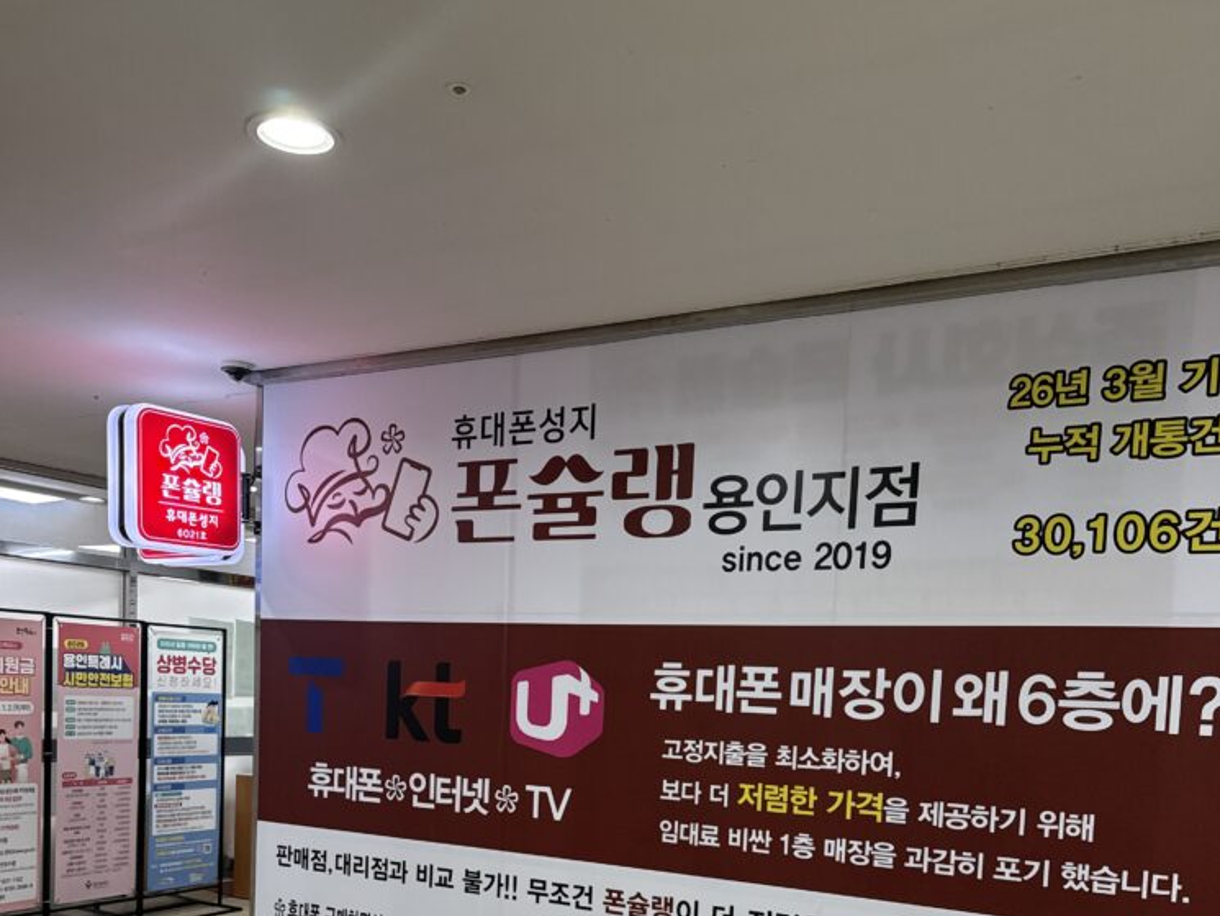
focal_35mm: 33
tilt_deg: -3.2
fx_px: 1163
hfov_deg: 55.3
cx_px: 603
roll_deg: -1.0
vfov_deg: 40.8
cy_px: 759
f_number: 1.78
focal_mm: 6.76
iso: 200
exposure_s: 1/123
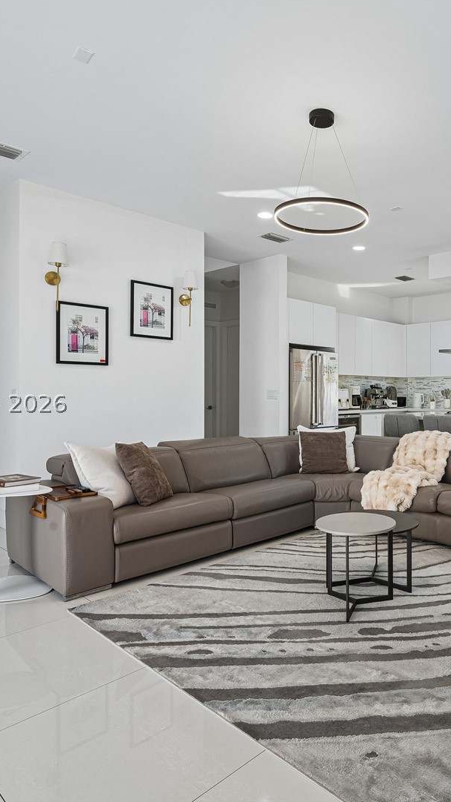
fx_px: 489
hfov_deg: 47.0
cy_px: 402
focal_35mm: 23
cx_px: 357
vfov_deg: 78.7
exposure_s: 1/6
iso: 100
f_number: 11
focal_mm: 14
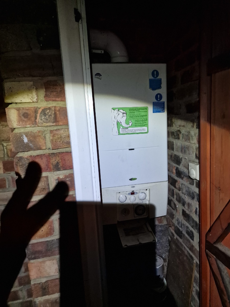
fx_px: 204
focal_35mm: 23
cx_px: 115
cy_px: 154
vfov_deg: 73.9
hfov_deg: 58.9
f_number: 1.8
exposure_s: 1/30
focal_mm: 6.4
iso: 500
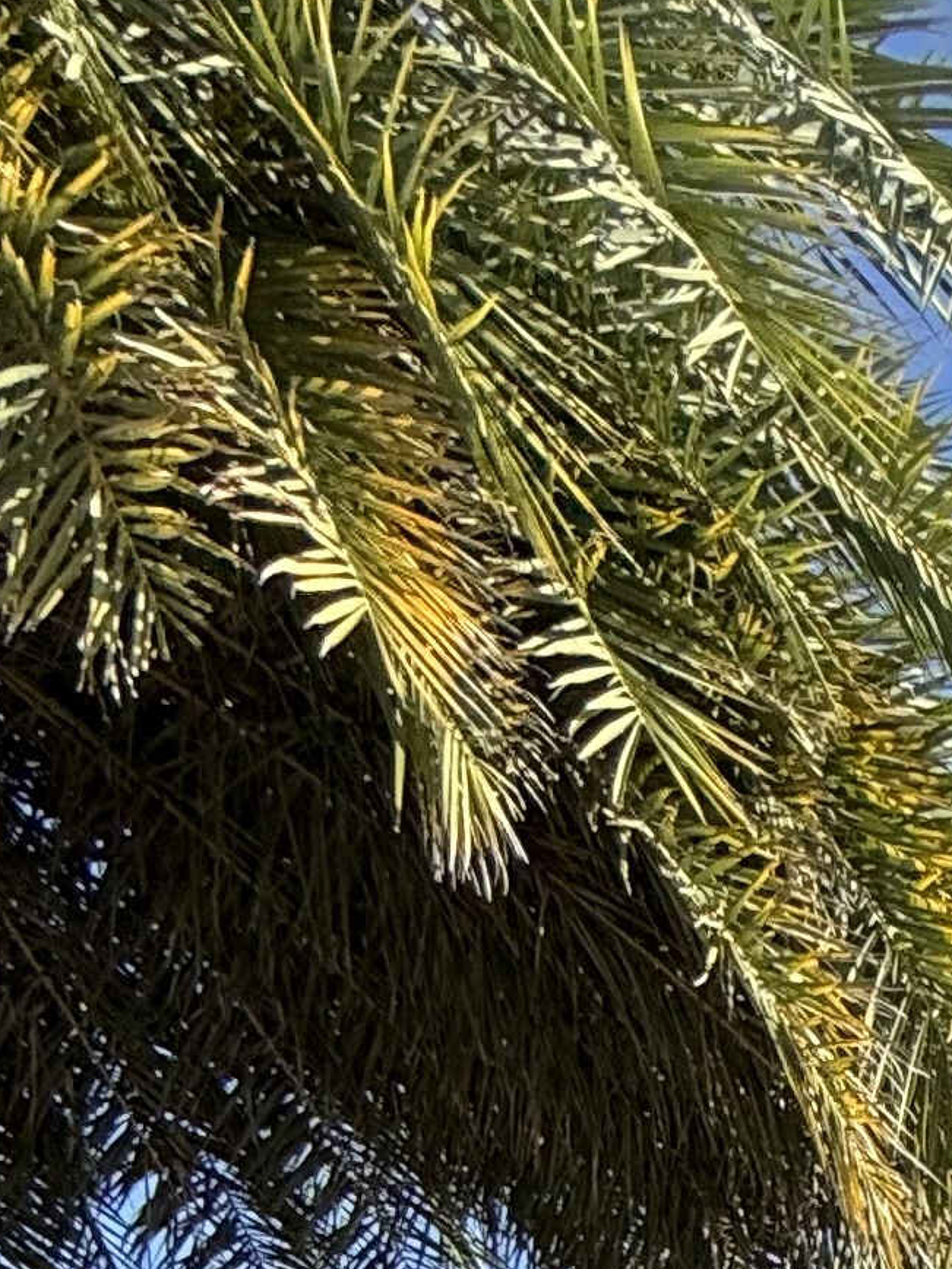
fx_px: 2383
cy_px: 2634
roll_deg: -1.4
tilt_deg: -6.8
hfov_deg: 15.8
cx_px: 2085
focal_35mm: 65
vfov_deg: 18.1
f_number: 2.2
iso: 50
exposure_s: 1/809
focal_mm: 2.22
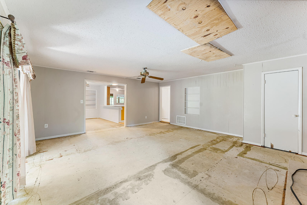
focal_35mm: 14
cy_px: 102
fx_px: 119
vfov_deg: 81.2
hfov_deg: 104.2
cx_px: 154
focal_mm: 14
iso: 400
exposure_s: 4
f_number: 7.1
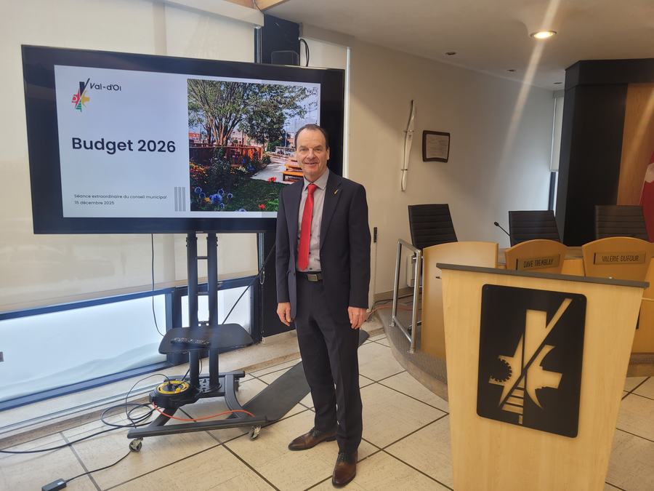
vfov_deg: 53.1
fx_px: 491
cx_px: 327
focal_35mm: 26
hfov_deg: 67.3
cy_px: 246
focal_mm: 5.4
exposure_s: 1/120
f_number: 1.8
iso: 80
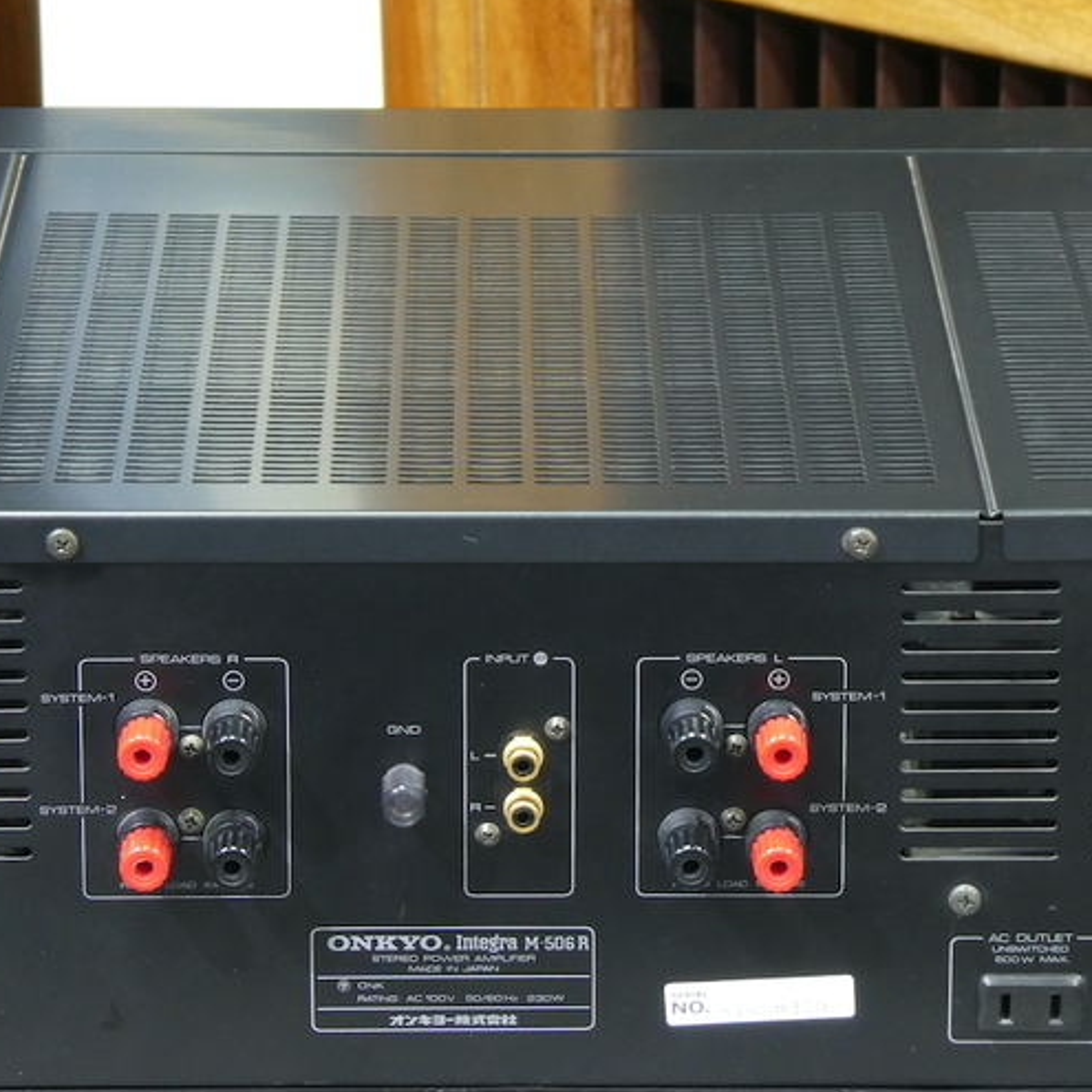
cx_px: 463
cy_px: 563
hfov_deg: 10.4
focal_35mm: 168
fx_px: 5996
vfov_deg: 10.4
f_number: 5
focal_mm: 17.5
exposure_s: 1/1.3
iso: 200
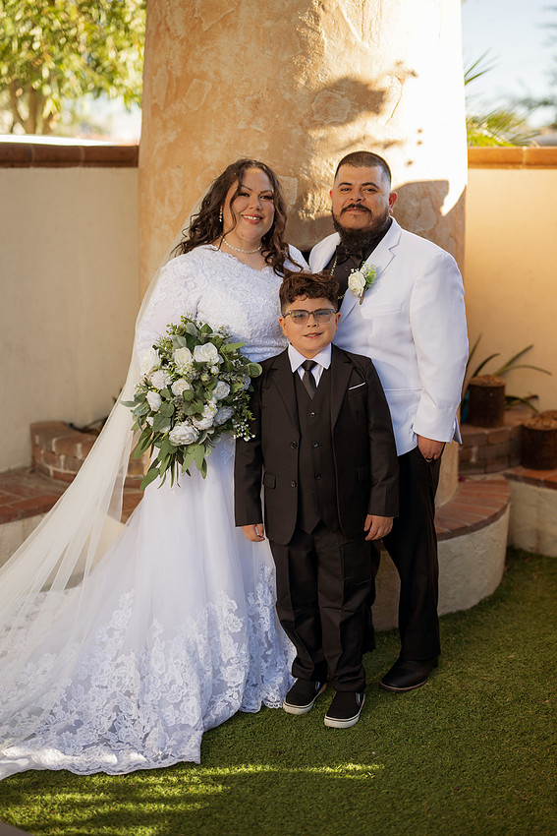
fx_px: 1160
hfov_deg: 27.0
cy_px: 418
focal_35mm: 50
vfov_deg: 39.6
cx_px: 278
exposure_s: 1/1000
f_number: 1.6
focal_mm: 50
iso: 100
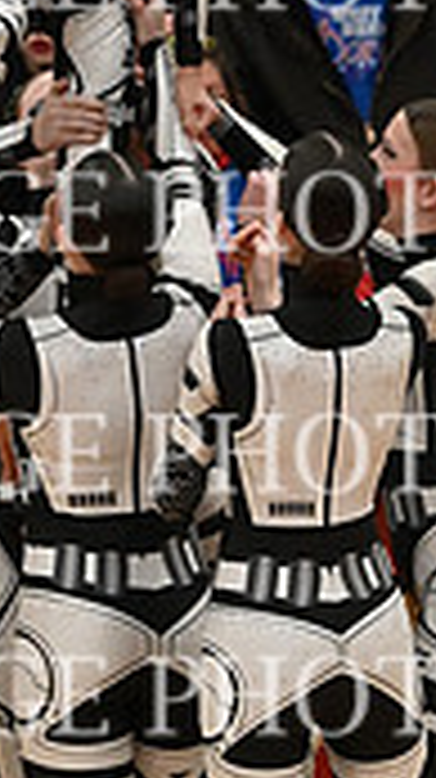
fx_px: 14113
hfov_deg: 1.8
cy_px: 333
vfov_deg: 3.2
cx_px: 115
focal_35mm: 685
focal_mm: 130
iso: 3200
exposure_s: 1/400
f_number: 4
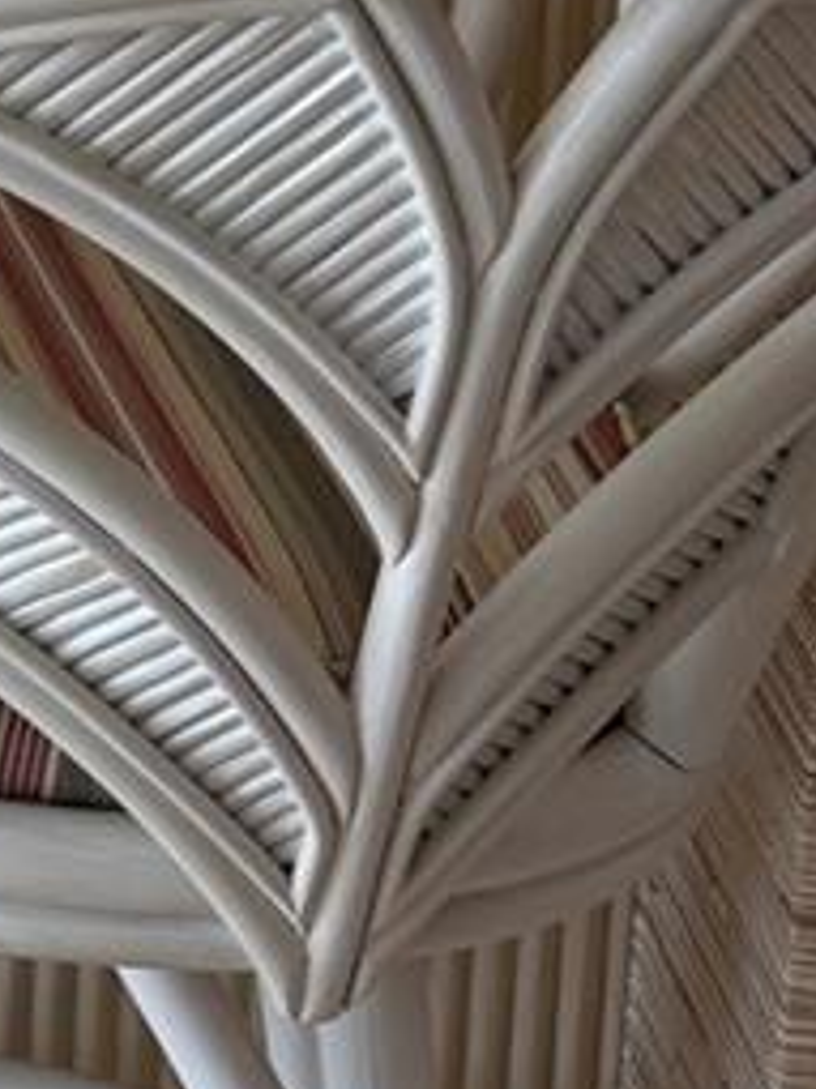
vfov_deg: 15.1
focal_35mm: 113
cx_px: -876
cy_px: -867
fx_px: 3555
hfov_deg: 11.6
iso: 100
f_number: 1.78
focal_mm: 6.76
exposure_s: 1/121
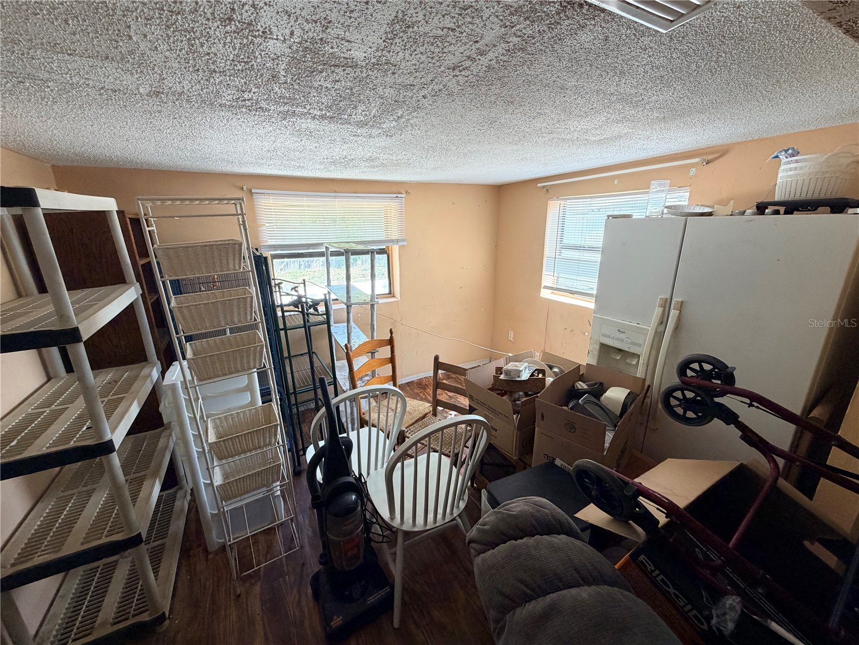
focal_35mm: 14
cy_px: 322
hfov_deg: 102.1
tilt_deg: -16.2
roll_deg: +1.4
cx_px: 430
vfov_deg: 85.7
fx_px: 347
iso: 160
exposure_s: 1/121
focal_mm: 2.22
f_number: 2.2
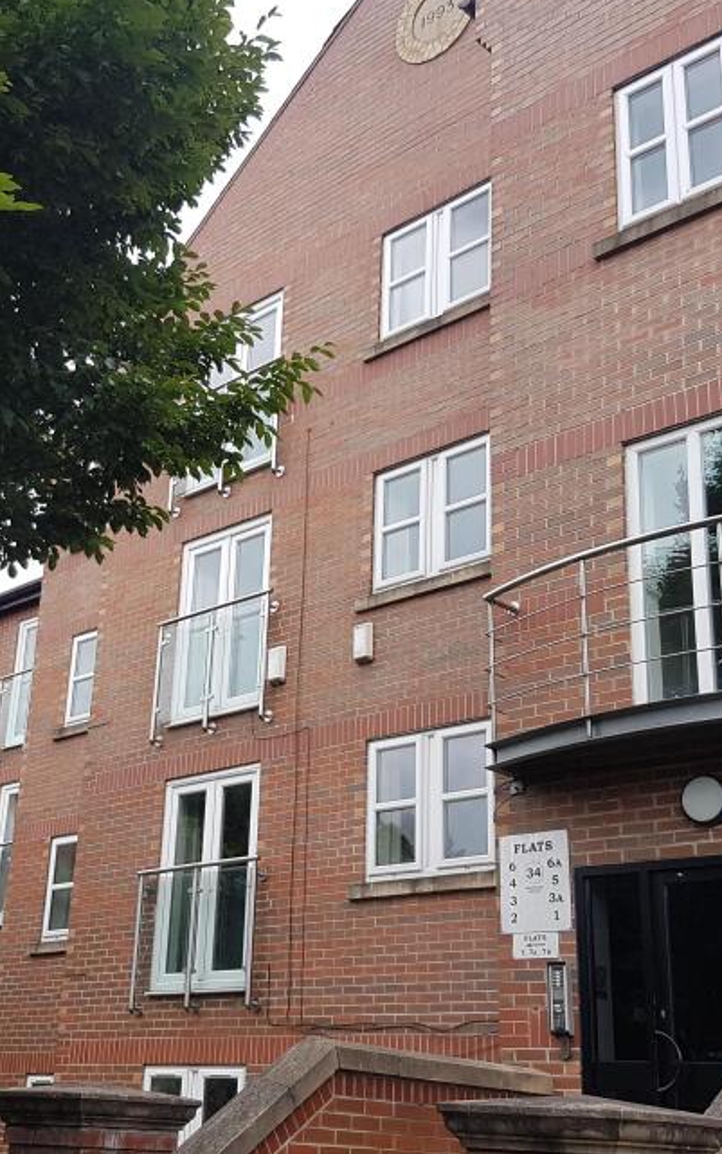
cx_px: 257
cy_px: 612
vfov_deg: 45.2
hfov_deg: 29.1
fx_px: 1384
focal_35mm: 44
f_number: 1.7
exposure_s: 1/756
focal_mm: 4.2
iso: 40
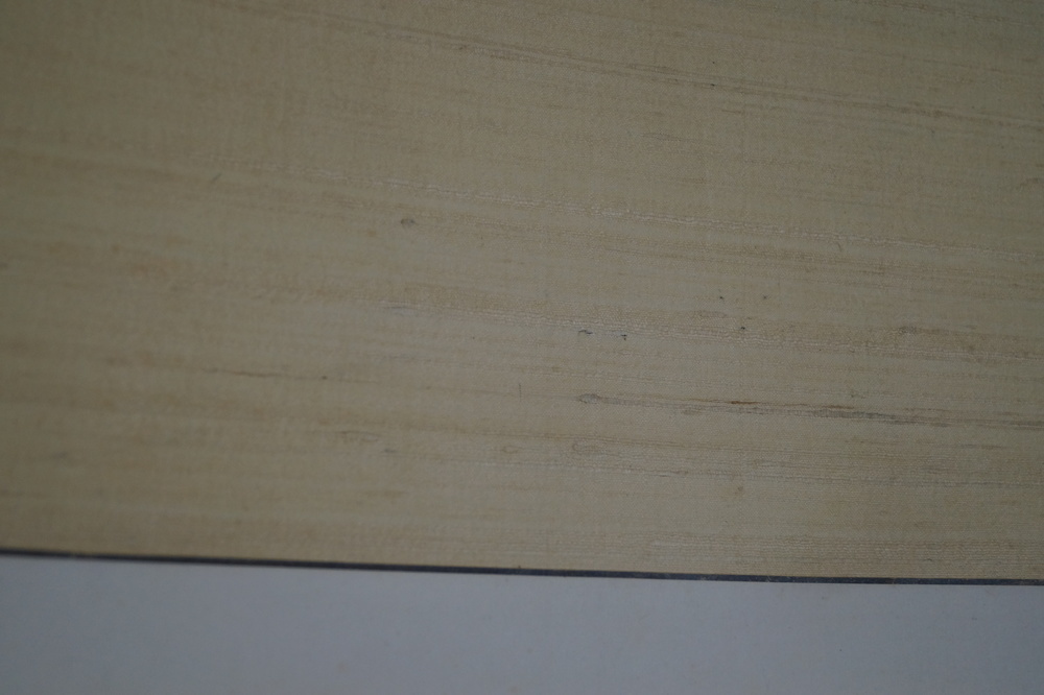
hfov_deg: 37.9
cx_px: 522
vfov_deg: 25.7
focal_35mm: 52
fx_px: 1522
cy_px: 348
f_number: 5
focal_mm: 35
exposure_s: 1/160
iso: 640
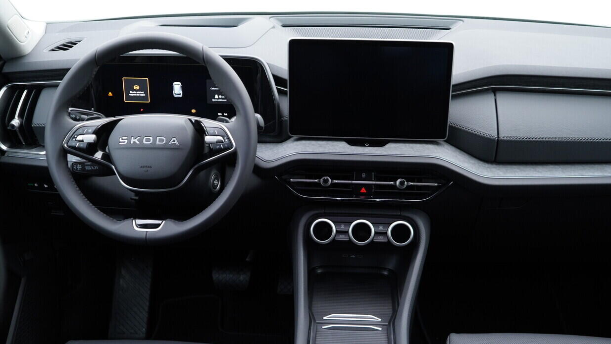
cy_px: 214
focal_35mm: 44
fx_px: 713
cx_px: 316
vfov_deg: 27.0
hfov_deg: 46.4
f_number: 2.8
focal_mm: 24
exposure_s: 1/40
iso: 320
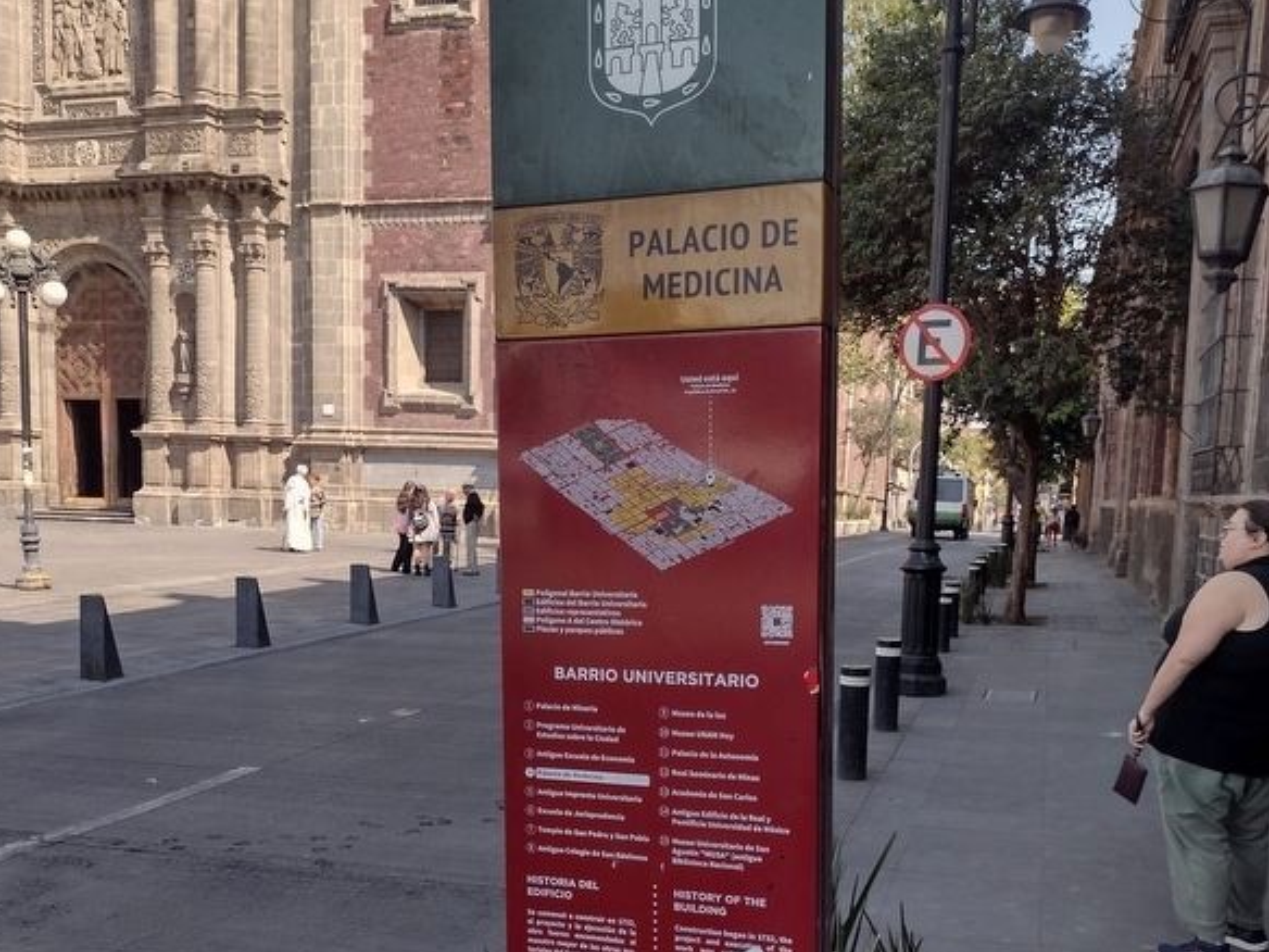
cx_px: 637
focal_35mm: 37
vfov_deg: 38.1
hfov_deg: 50.1
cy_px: 656
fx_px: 1356
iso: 100
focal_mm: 4.71
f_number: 1.7
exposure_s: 1/1067
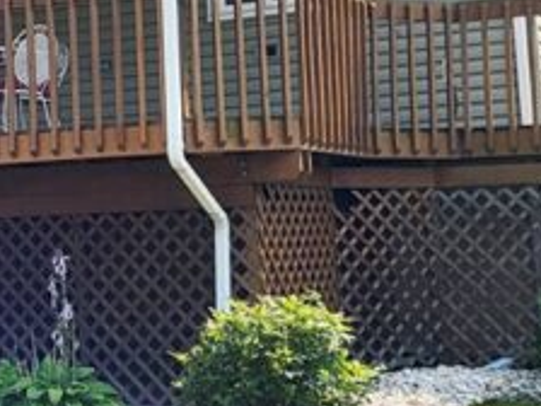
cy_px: 65
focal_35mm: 93
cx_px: 53
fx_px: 1453
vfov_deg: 15.8
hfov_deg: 20.6
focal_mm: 5.4
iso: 40
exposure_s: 1/2500
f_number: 1.8
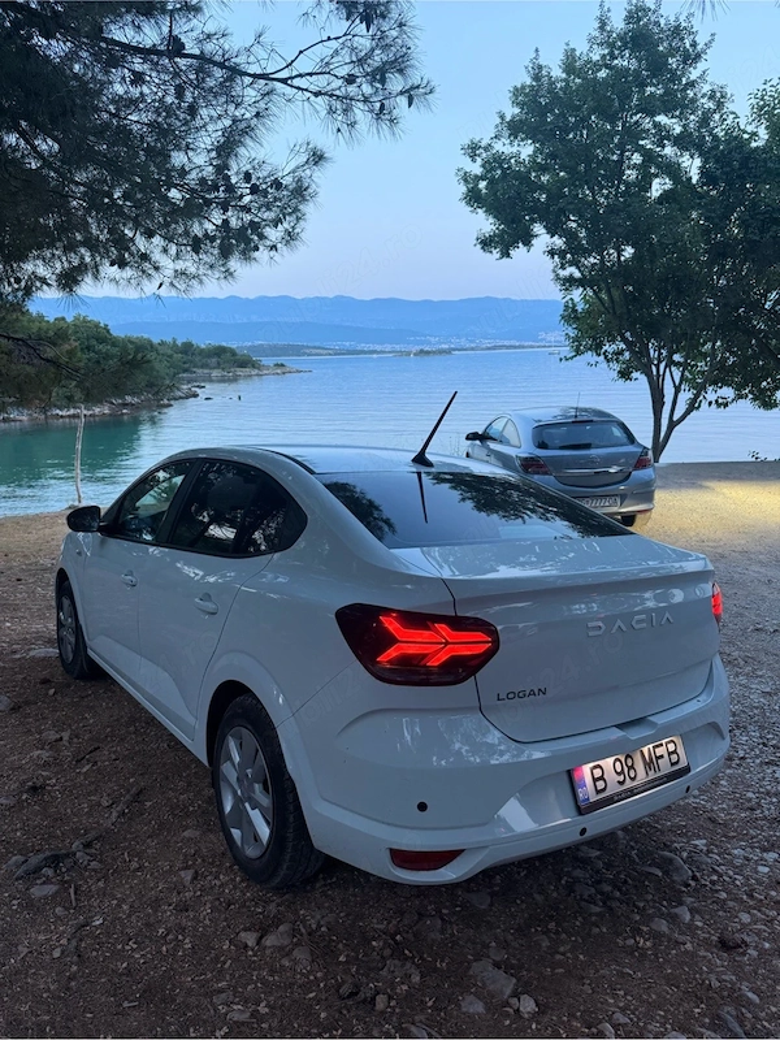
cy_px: 520
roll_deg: +1.5
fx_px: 721
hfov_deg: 56.8
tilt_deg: -12.4
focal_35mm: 24
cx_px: 390
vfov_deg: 71.6
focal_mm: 6.76
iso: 200
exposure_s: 1/97
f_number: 1.78
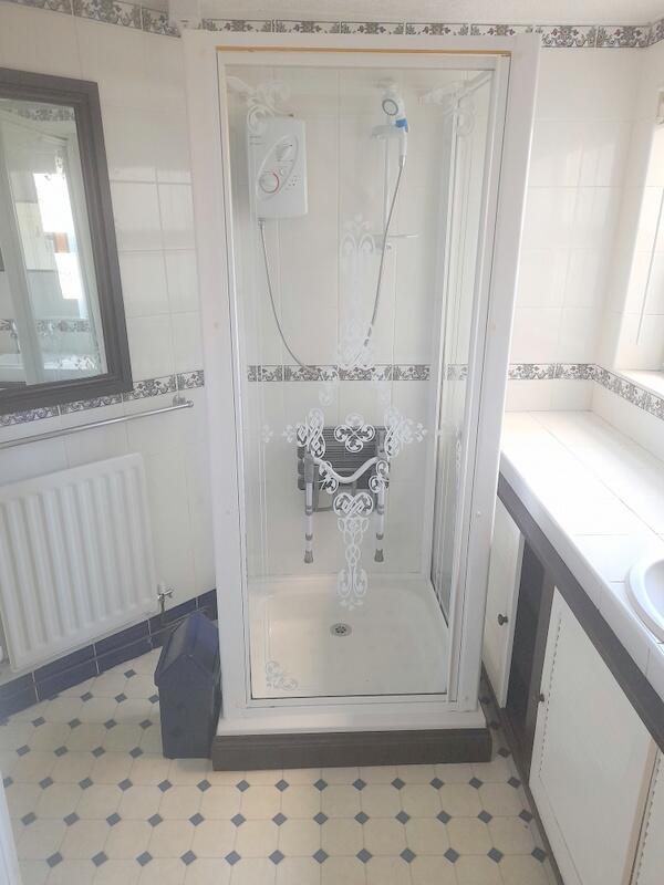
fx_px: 639
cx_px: 332
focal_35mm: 25
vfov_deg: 69.4
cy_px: 442
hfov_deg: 54.9
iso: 400
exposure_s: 1/50
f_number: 2
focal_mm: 4.6
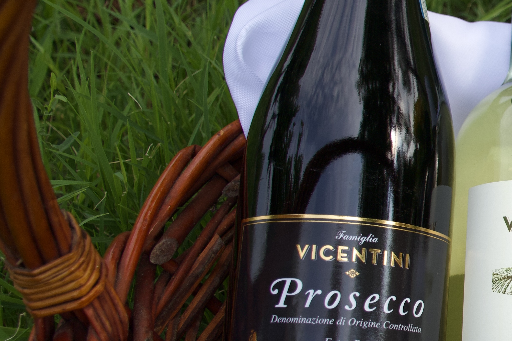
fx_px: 1223
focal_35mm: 86
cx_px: 694
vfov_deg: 15.9
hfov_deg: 21.1
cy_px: 206
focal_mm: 20
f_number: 3.5
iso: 200
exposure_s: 1/1250
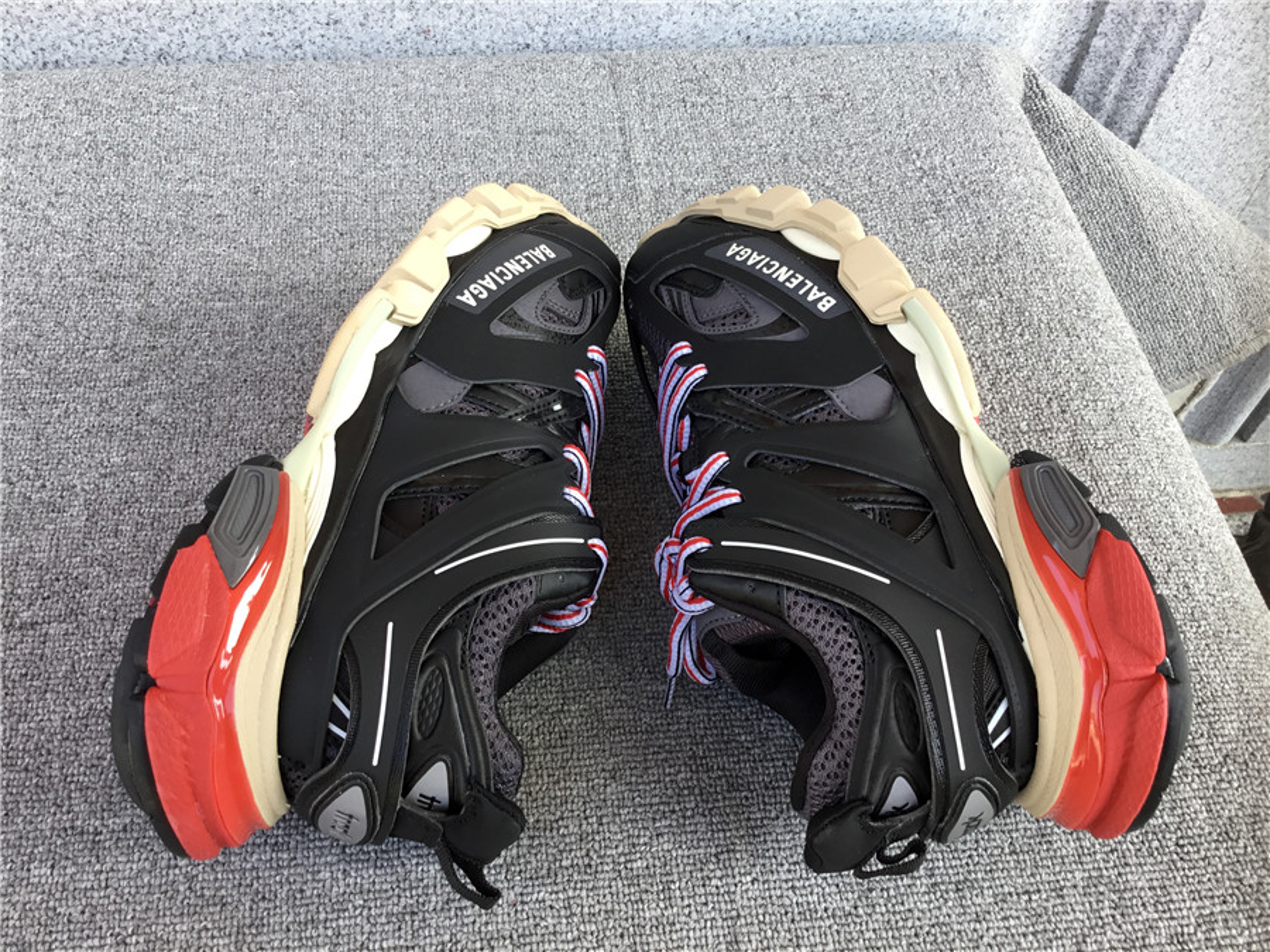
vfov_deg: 45.4
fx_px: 1137
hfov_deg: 58.4
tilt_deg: -54.3
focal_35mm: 31
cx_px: 635
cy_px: 476
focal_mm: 3.3
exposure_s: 1/100
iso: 25
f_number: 2.4
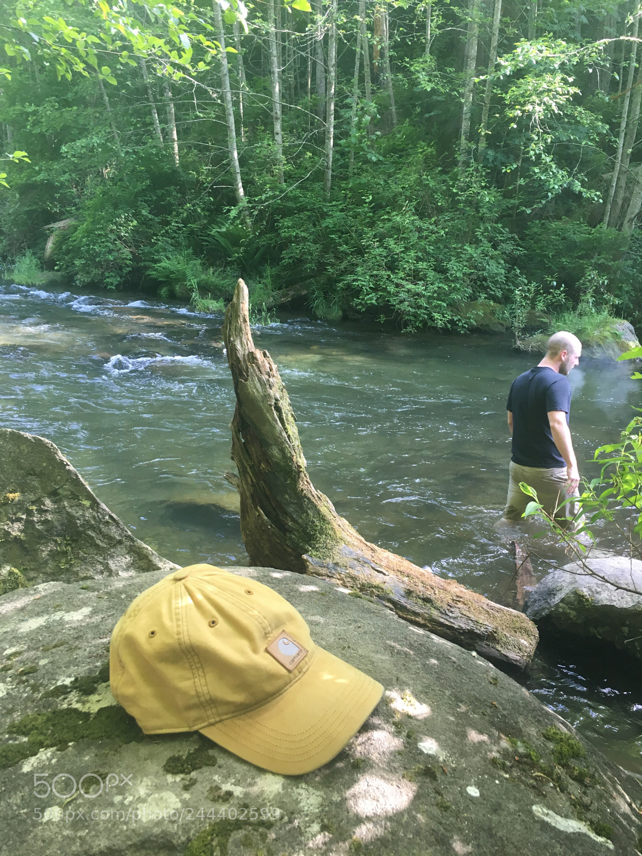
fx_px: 717
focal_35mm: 29
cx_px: 321
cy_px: 428
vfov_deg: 61.7
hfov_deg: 48.2
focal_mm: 4.15
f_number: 2.2
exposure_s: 1/30
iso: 25
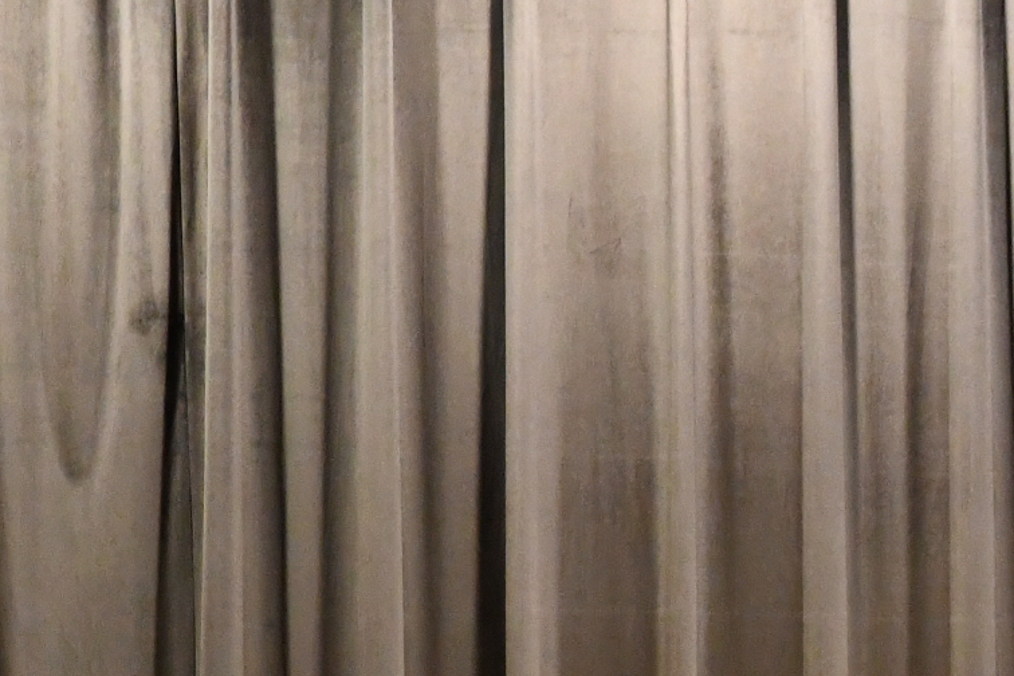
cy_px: 731
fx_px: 10759
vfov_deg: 3.6
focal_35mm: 382
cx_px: 2343
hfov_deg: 5.2
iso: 4000
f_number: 4.5
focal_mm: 70
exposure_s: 1/100
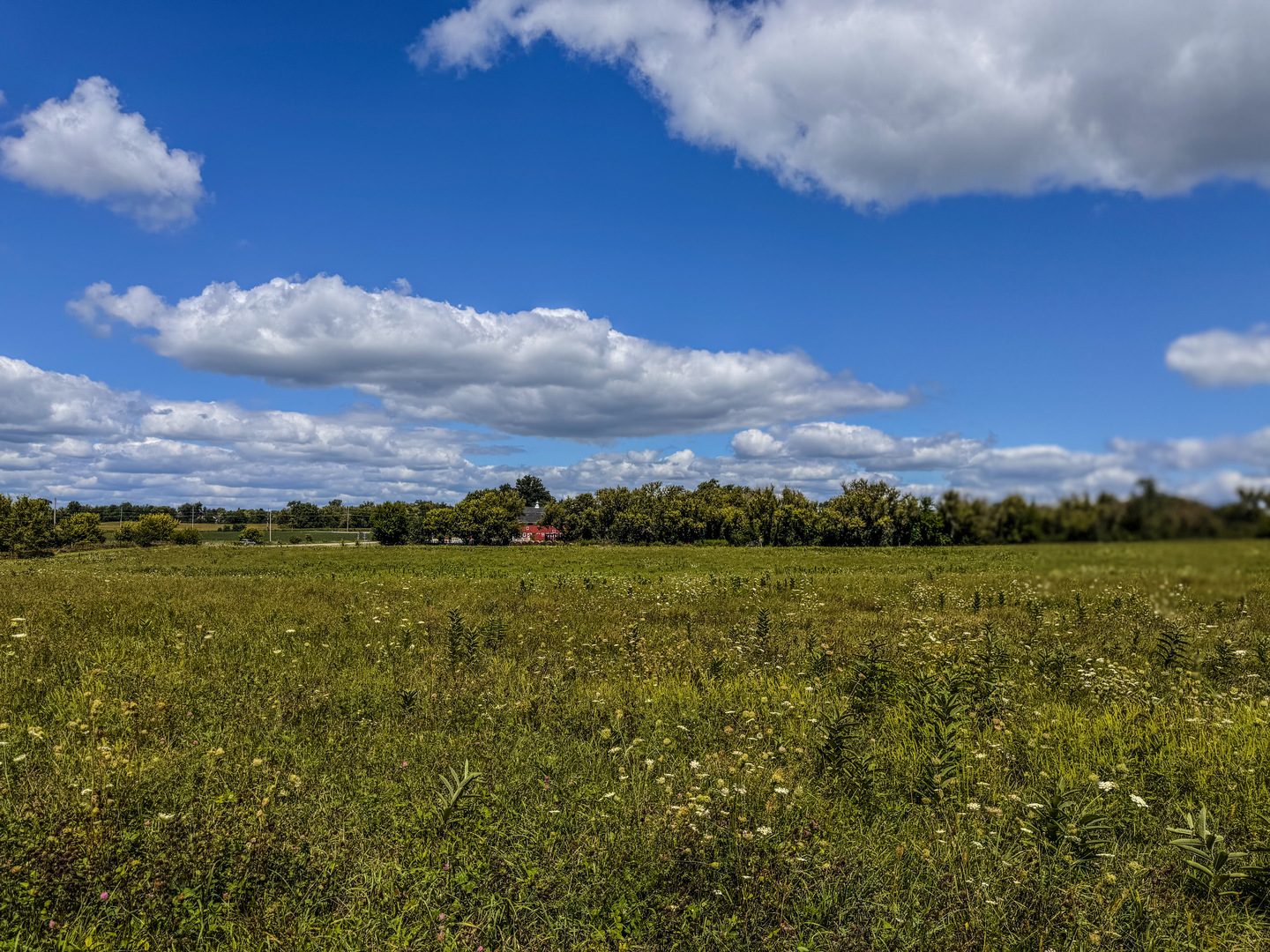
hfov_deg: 71.6
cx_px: 635
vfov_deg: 56.8
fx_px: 881
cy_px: 476
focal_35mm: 24
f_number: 1.8
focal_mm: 6.76
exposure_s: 1/9000
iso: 80
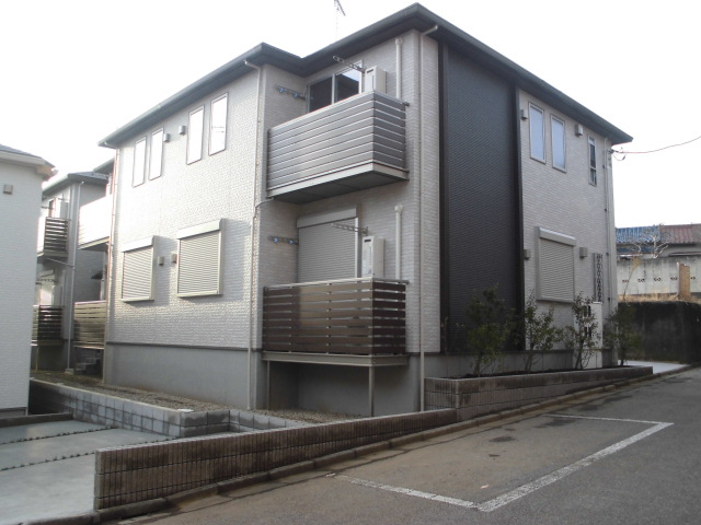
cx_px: 350
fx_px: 587
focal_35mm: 29
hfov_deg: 61.7
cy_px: 262
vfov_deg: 48.2
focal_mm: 5.3
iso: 100
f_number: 3.7
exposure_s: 1/125
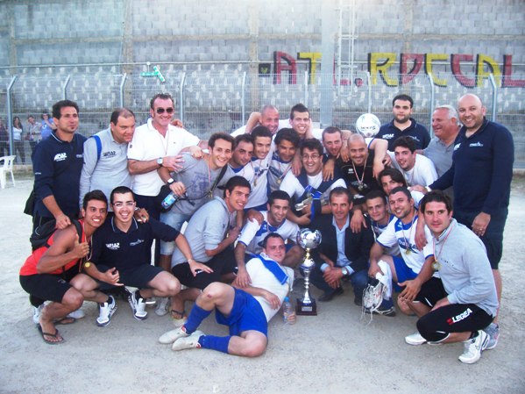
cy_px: 197
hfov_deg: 54.0
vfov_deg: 41.8
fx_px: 516
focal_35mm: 34
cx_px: 262
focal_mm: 5.6
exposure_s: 1/112
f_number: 2.7
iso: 140
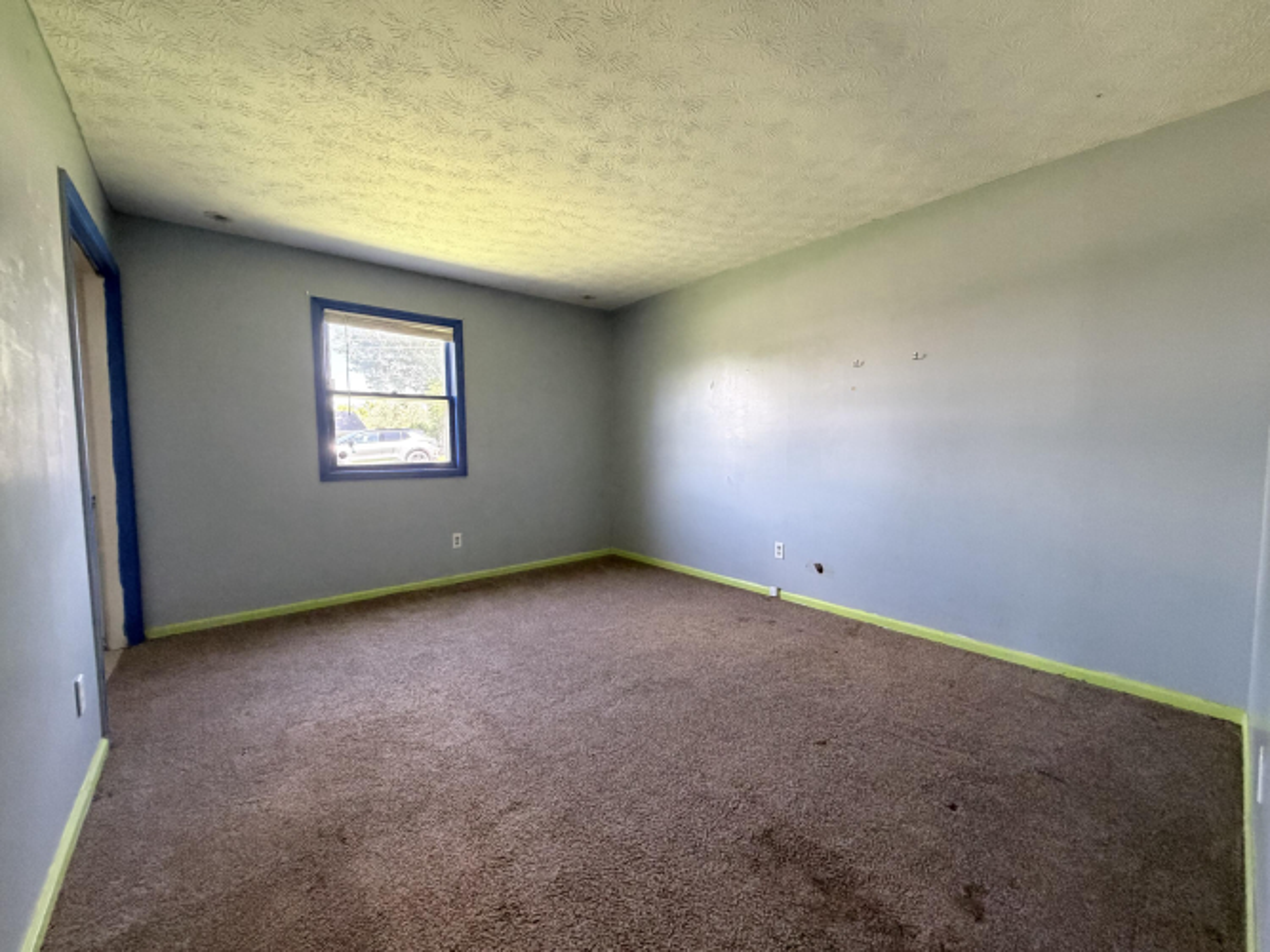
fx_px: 514
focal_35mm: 14
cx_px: 635
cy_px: 476
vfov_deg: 85.7
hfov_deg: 102.1
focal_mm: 2.22
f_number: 2.2
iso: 400
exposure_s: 1/60
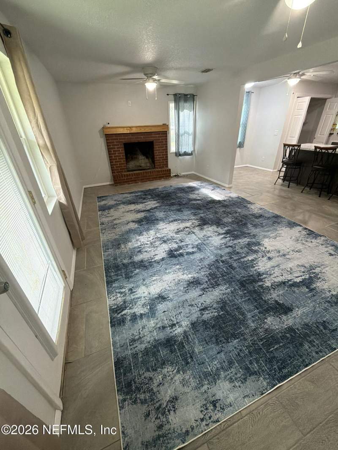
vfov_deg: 102.1
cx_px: 169
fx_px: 182
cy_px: 225
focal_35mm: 14
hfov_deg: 85.7
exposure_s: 1/60
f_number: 2.2
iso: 320
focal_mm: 2.22
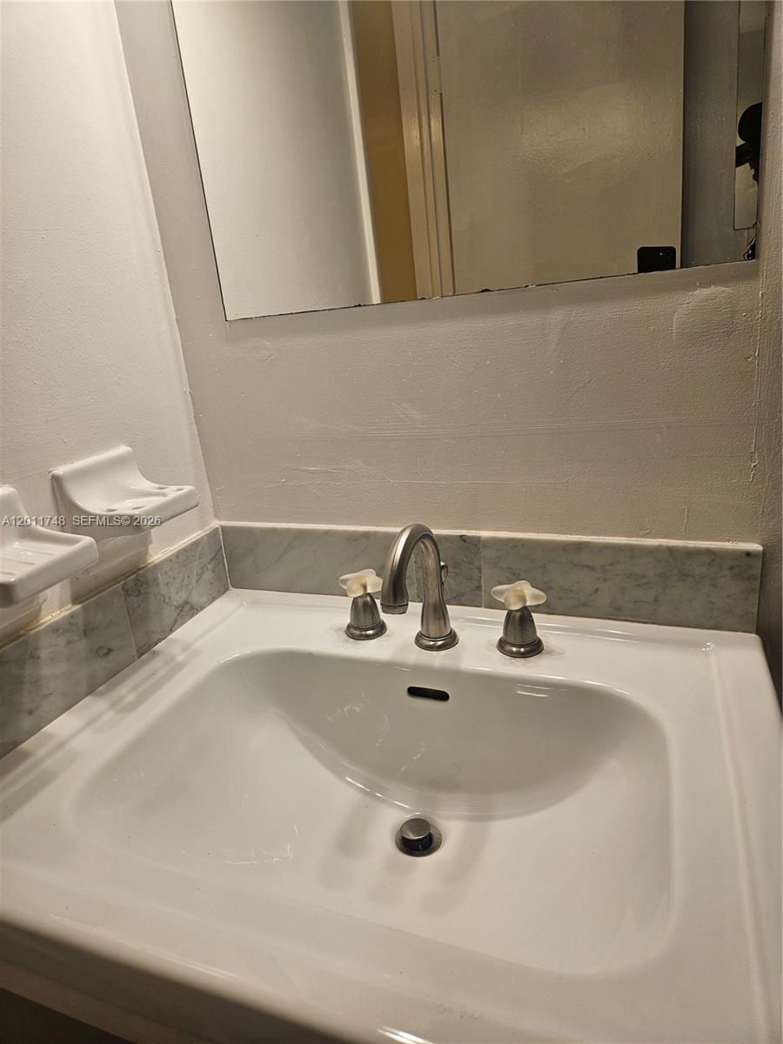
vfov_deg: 73.9
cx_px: 392
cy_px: 522
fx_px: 694
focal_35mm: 23
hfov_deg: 58.9
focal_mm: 5.4
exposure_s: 1/122
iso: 25
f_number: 1.8
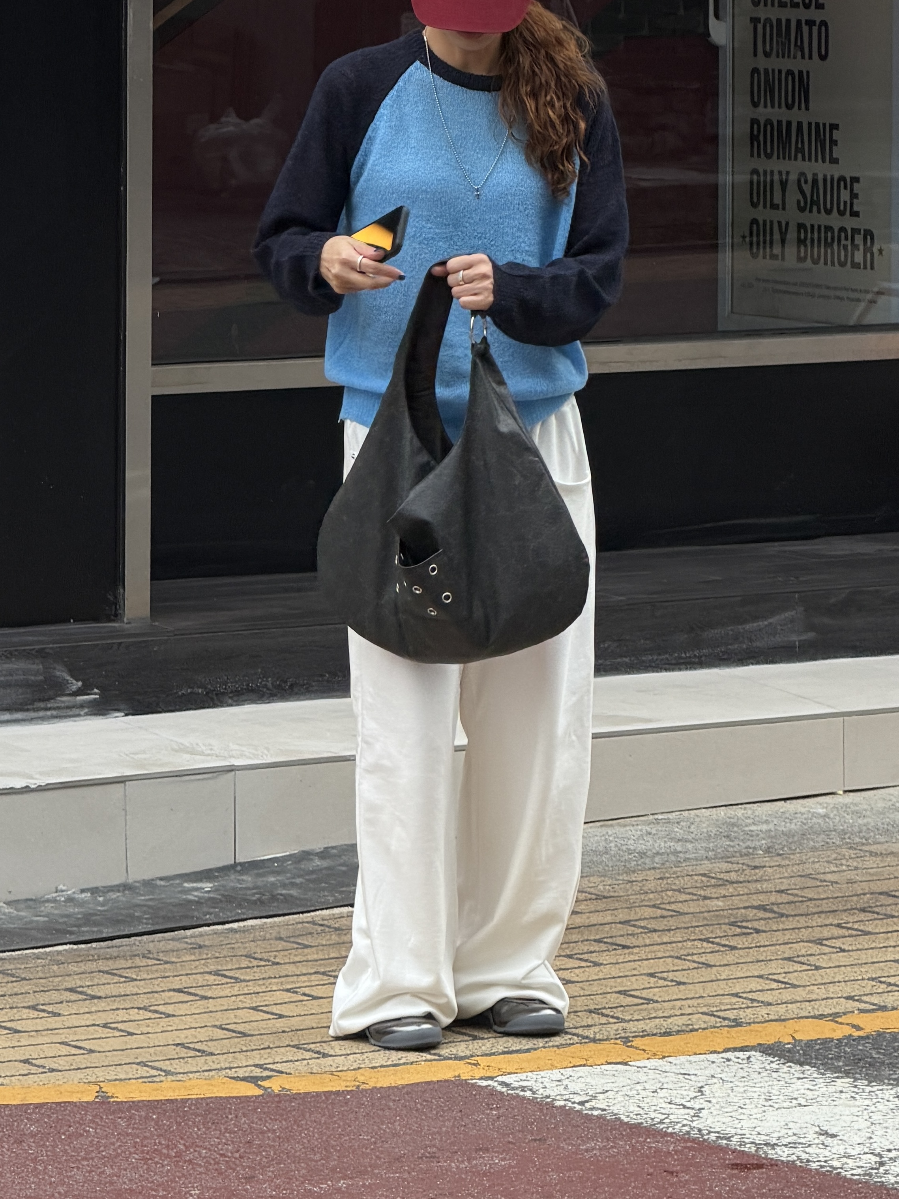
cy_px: 600
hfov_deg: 14.8
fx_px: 3463
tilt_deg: -3.8
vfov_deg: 19.6
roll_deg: -0.6
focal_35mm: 100
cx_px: 450
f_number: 2.8
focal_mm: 16.89
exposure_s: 1/120
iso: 50
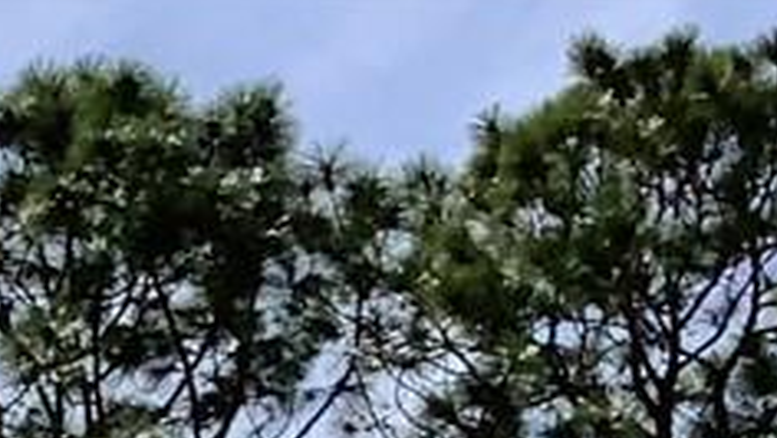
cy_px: 1963
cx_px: -1419
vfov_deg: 4.7
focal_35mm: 229
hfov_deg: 8.2
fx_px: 4720
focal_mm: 3.3
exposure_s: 1/2092
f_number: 2.4
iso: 25
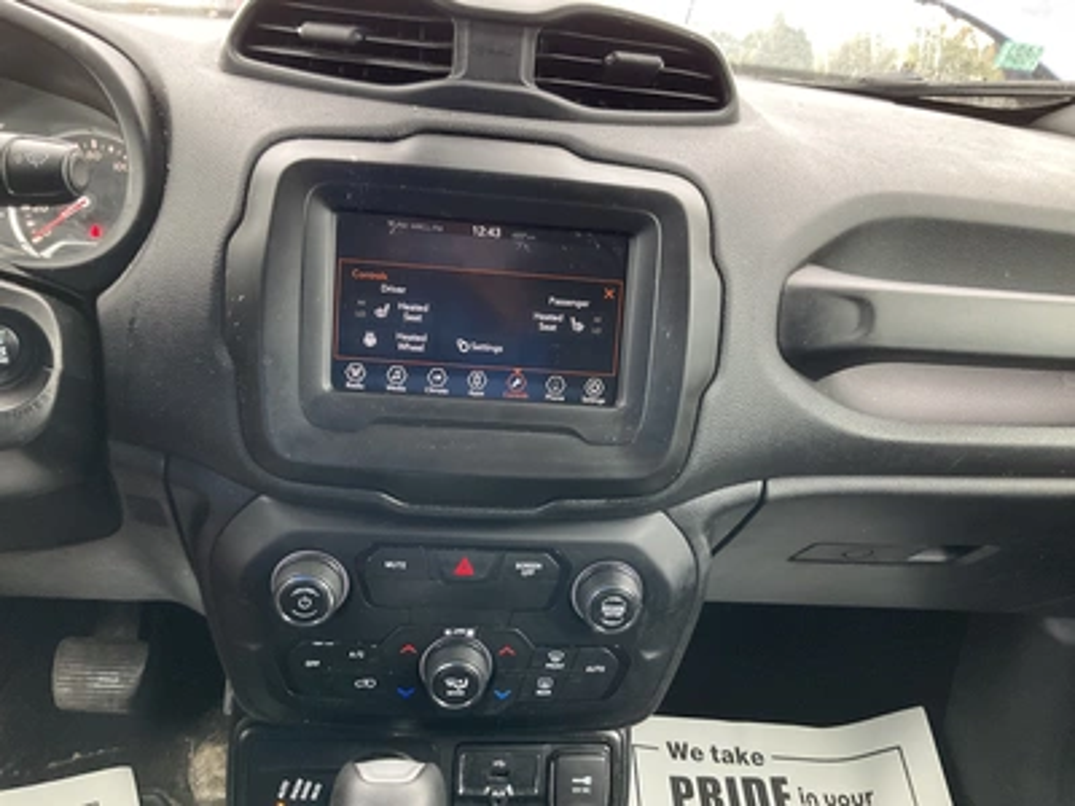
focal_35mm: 29
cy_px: 403
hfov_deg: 61.7
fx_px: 901
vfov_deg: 48.2
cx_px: 538
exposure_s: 1/60
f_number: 1.8
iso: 200
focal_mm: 3
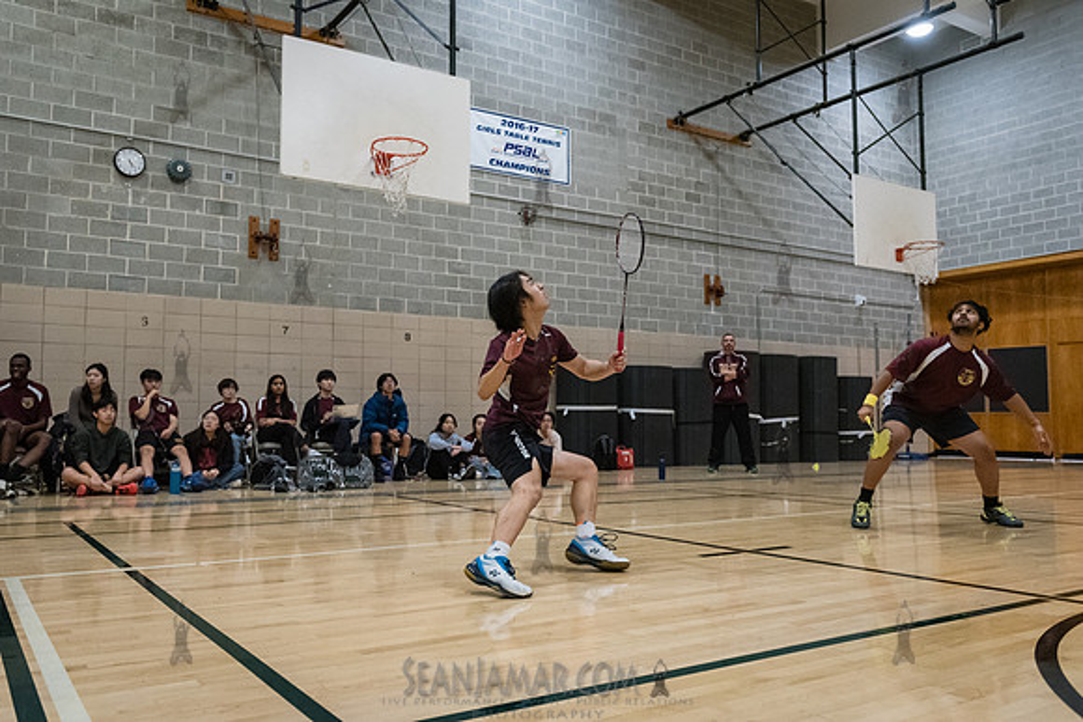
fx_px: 890
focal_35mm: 30
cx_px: 524
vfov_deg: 44.2
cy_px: 360
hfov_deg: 62.6
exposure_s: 1/400
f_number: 3.5
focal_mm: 28
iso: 8000
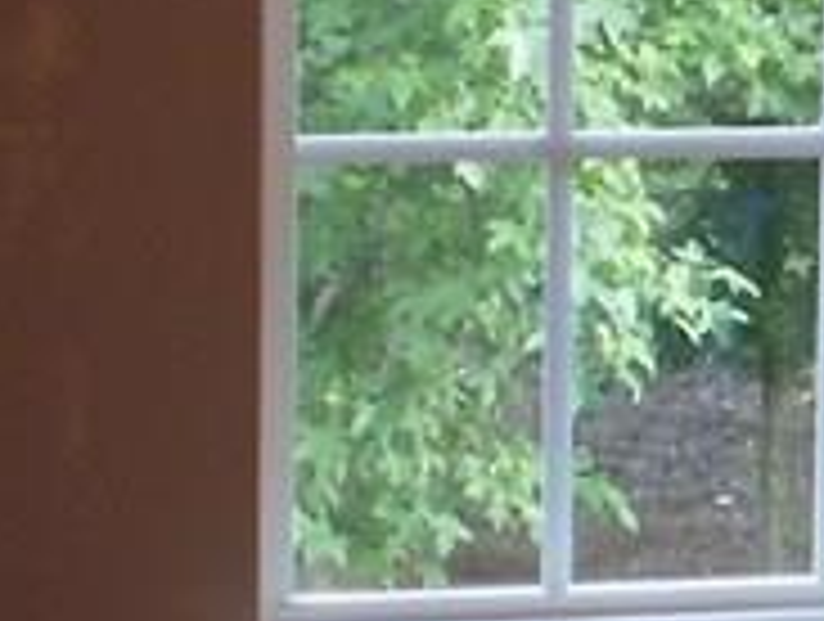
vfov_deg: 7.4
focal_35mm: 201
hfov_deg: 9.7
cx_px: 1036
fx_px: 4794
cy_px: 261
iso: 125
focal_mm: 6.3
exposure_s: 1/10
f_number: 3.1
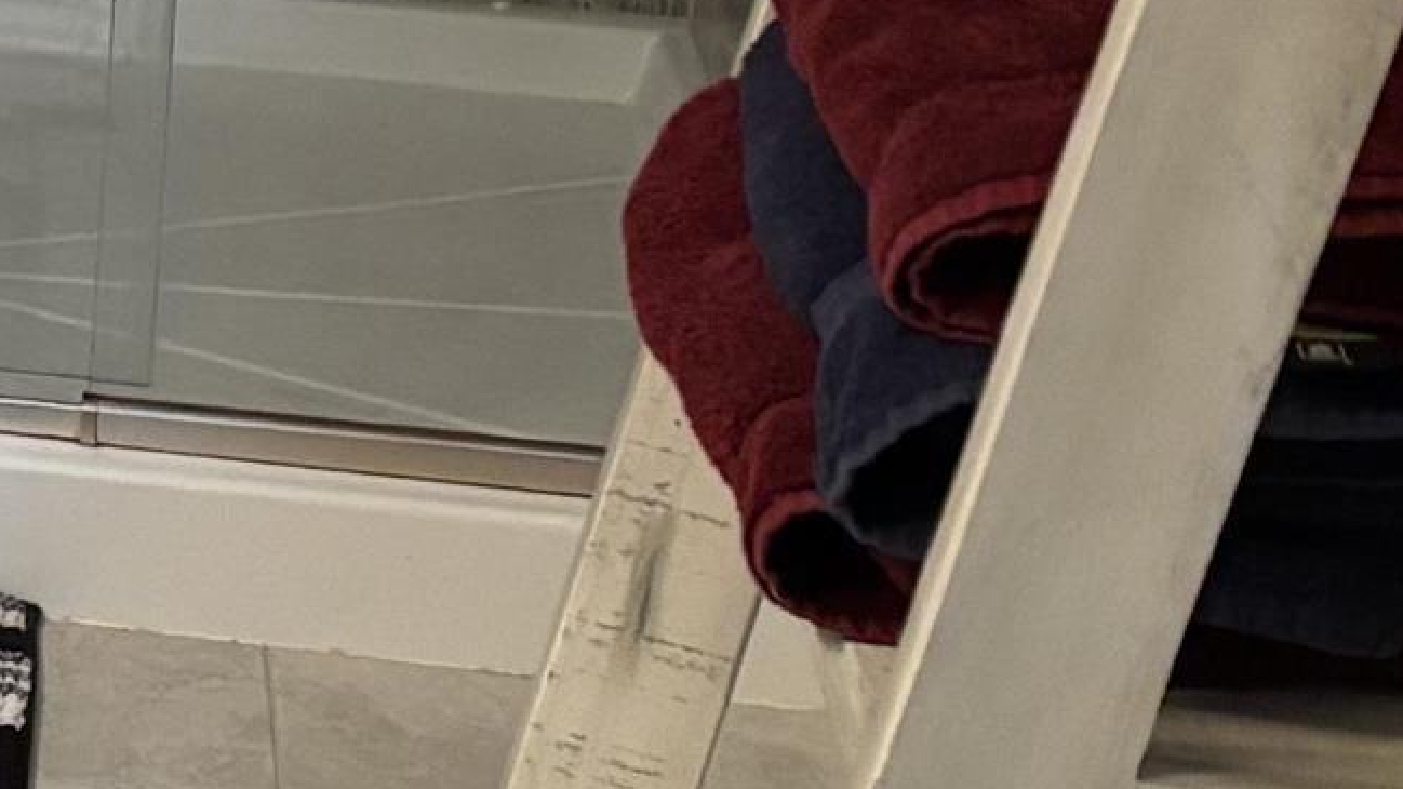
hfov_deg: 13.1
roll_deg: +1.7
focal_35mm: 134
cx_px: -1701
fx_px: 4985
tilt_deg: -14.0
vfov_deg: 8.8
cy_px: -517
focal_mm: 5.96
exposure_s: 1/60
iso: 500
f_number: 1.6
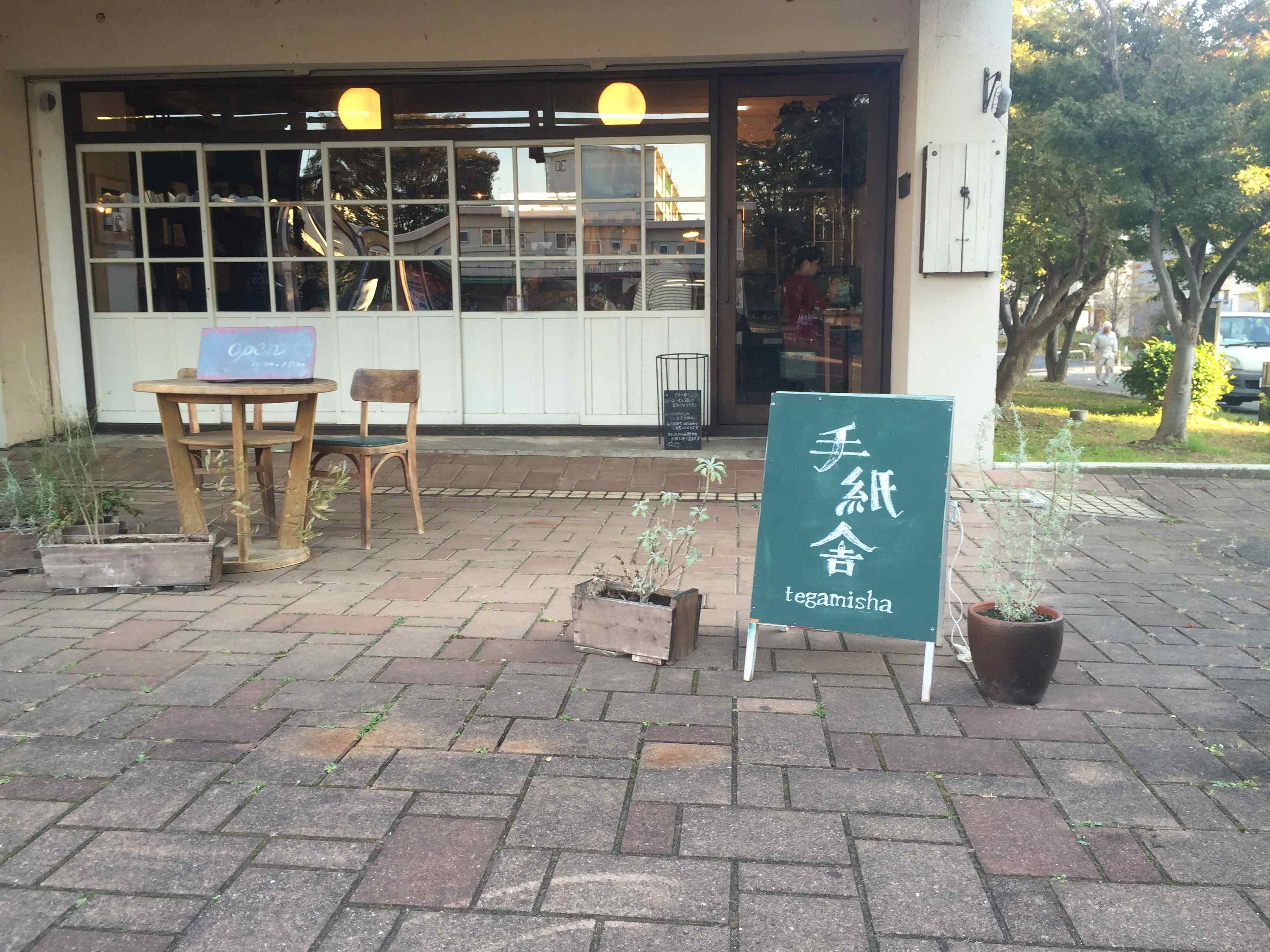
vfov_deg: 48.2
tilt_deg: -8.8
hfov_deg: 61.7
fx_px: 1064
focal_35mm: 29
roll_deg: -0.2
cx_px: 635
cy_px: 476
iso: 32
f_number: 2.2
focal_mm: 4.15
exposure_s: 1/60
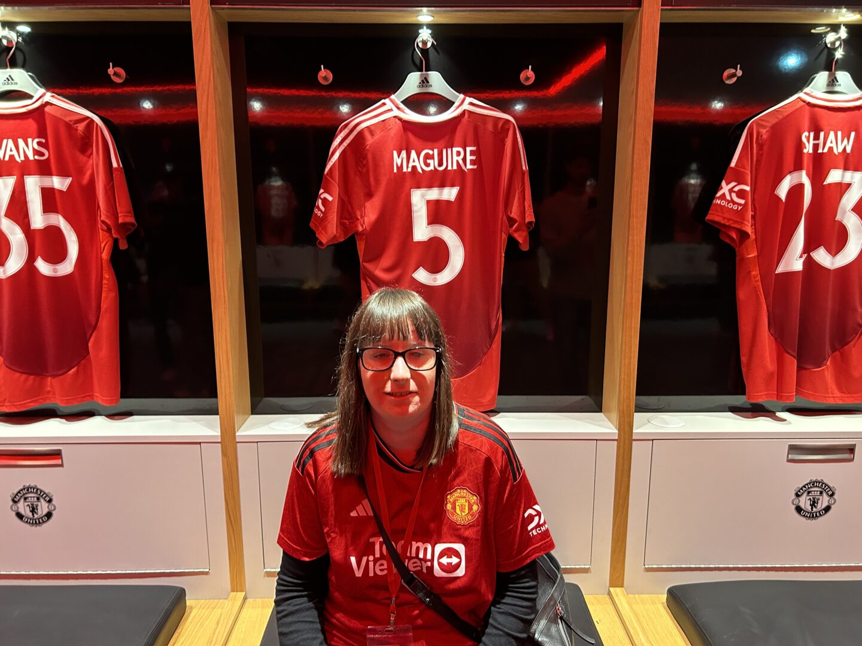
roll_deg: -0.3
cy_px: 323
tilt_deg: -11.1
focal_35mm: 26
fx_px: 647
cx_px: 431
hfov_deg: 67.3
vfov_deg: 53.1
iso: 320
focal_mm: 5.7
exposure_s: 1/50
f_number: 1.5
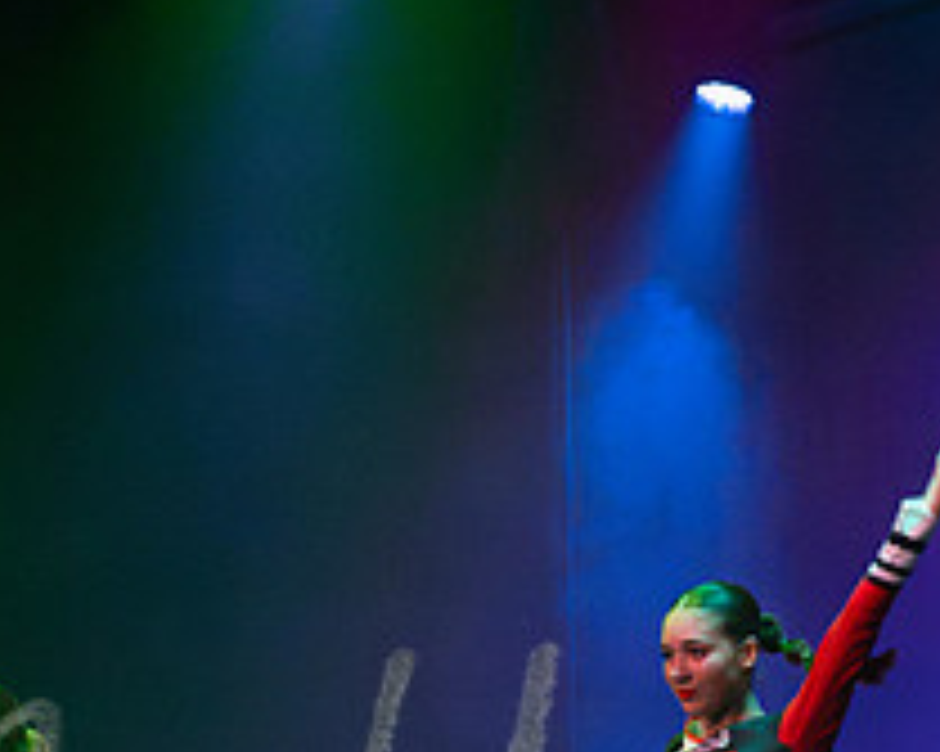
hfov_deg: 12.6
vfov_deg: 10.1
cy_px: 702
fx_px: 4227
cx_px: 32
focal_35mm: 152
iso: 6400
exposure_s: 1/400
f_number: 5
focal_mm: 50
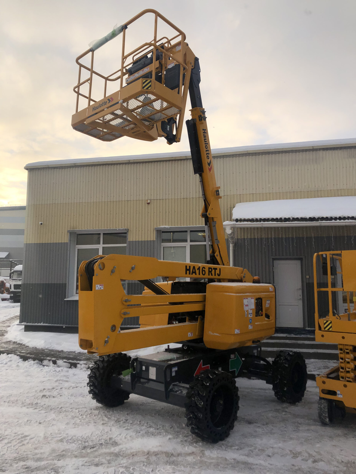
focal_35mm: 28
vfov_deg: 63.4
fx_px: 384
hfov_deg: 49.7
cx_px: 178
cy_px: 237
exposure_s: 1/2288
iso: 20
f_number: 1.8
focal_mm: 3.99
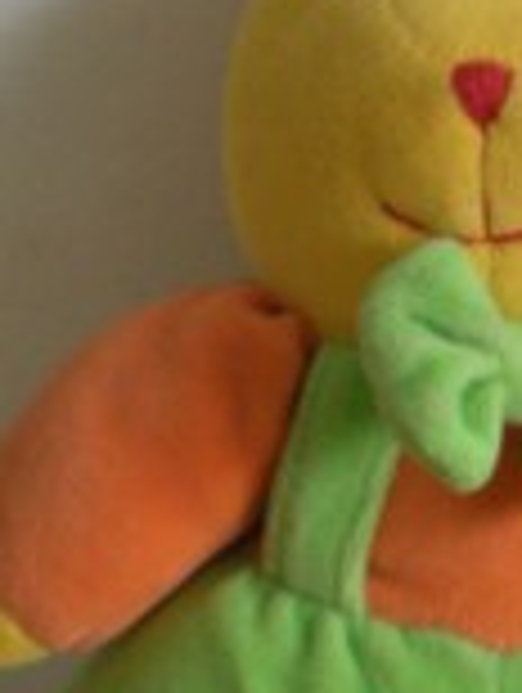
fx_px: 2567
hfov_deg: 11.5
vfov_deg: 15.4
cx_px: 518
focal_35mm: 128
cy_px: 423
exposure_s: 1/10.7
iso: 200
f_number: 3.1
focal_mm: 6.3
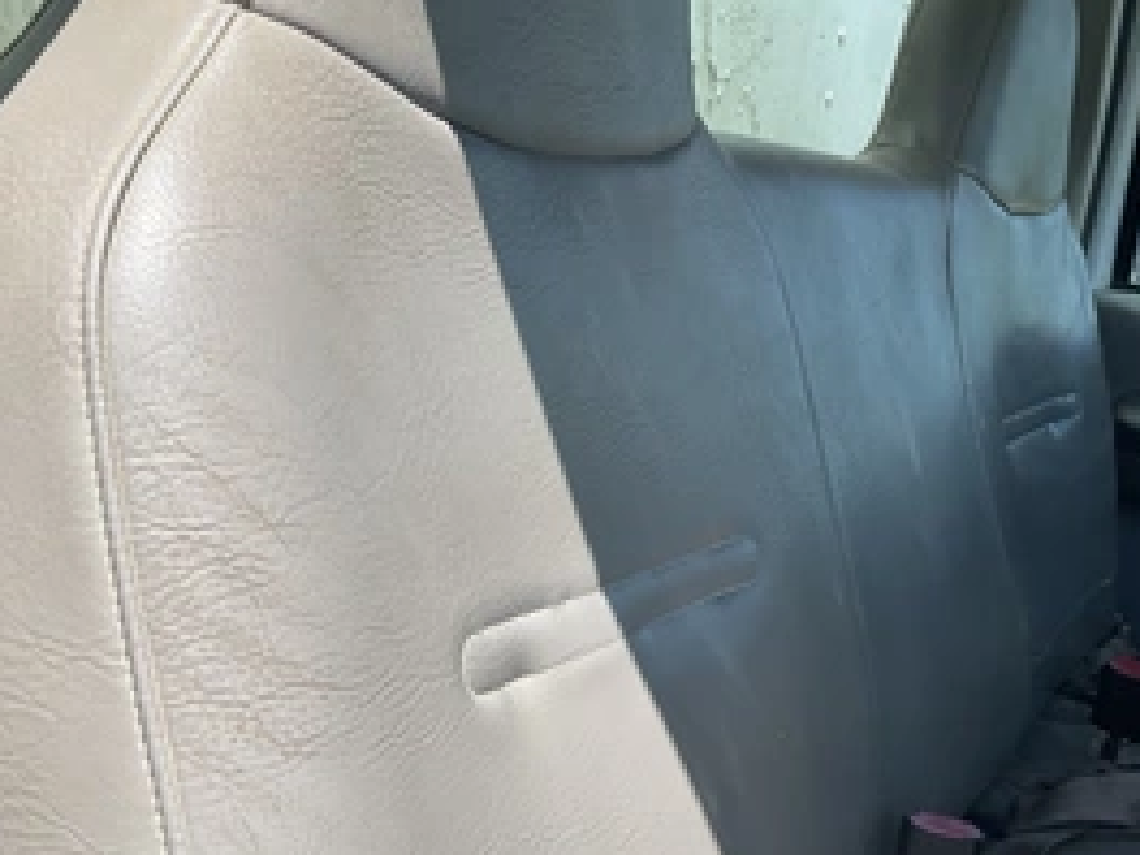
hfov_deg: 42.9
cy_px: 561
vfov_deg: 32.6
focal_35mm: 44
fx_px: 1449
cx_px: 618
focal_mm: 3
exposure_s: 1/829
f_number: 1.8
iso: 25
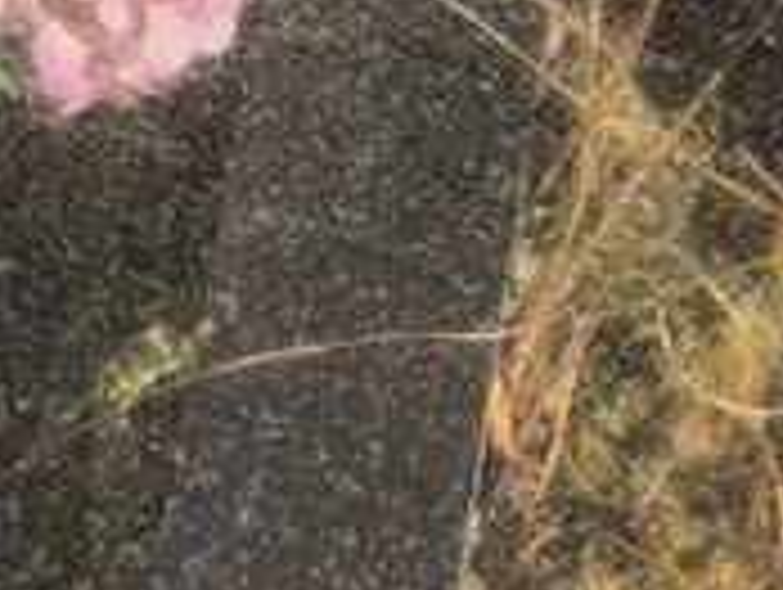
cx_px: -511
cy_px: 761
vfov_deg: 6.5
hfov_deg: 8.4
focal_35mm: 229
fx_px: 5187
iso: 50
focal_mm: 4.71
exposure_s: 1/148
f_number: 1.7
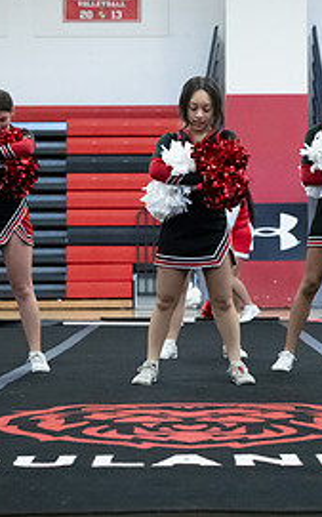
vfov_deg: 19.4
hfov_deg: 12.2
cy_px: 188
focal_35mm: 107
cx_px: 209
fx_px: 1505
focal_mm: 44
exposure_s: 1/800
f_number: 2.8
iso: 7200
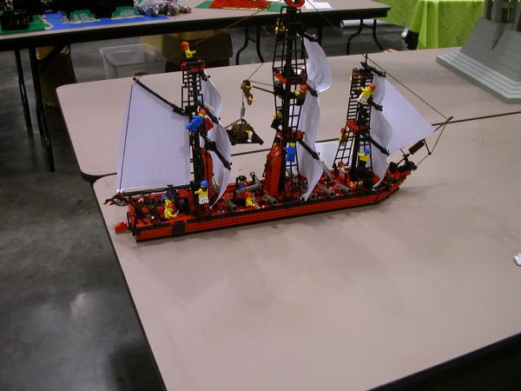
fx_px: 557
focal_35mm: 37
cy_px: 196
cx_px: 260
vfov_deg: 38.7
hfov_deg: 50.1
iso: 100
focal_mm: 5.6
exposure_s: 1/17.2
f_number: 2.7
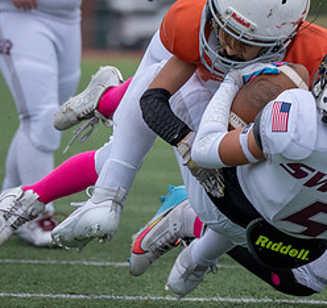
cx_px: 272
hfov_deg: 4.0
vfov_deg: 3.8
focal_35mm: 451
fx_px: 4686
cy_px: 20
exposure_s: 1/1250
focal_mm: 121
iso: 640
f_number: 2.8
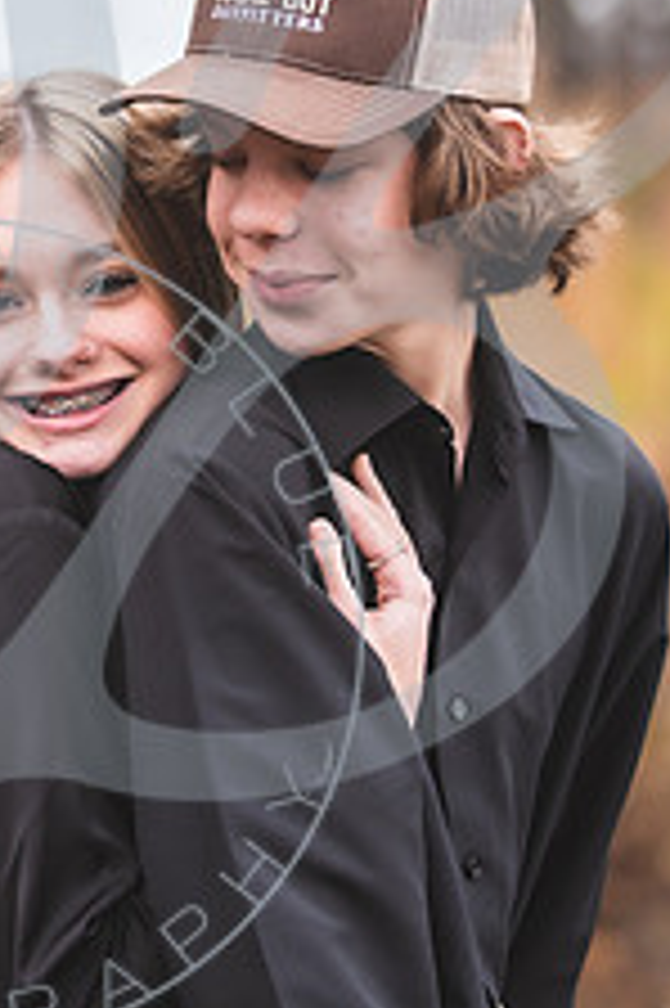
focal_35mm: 173
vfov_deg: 11.9
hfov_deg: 7.9
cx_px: 148
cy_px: 292
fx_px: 4837
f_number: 2.8
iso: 400
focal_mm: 86
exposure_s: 1/250
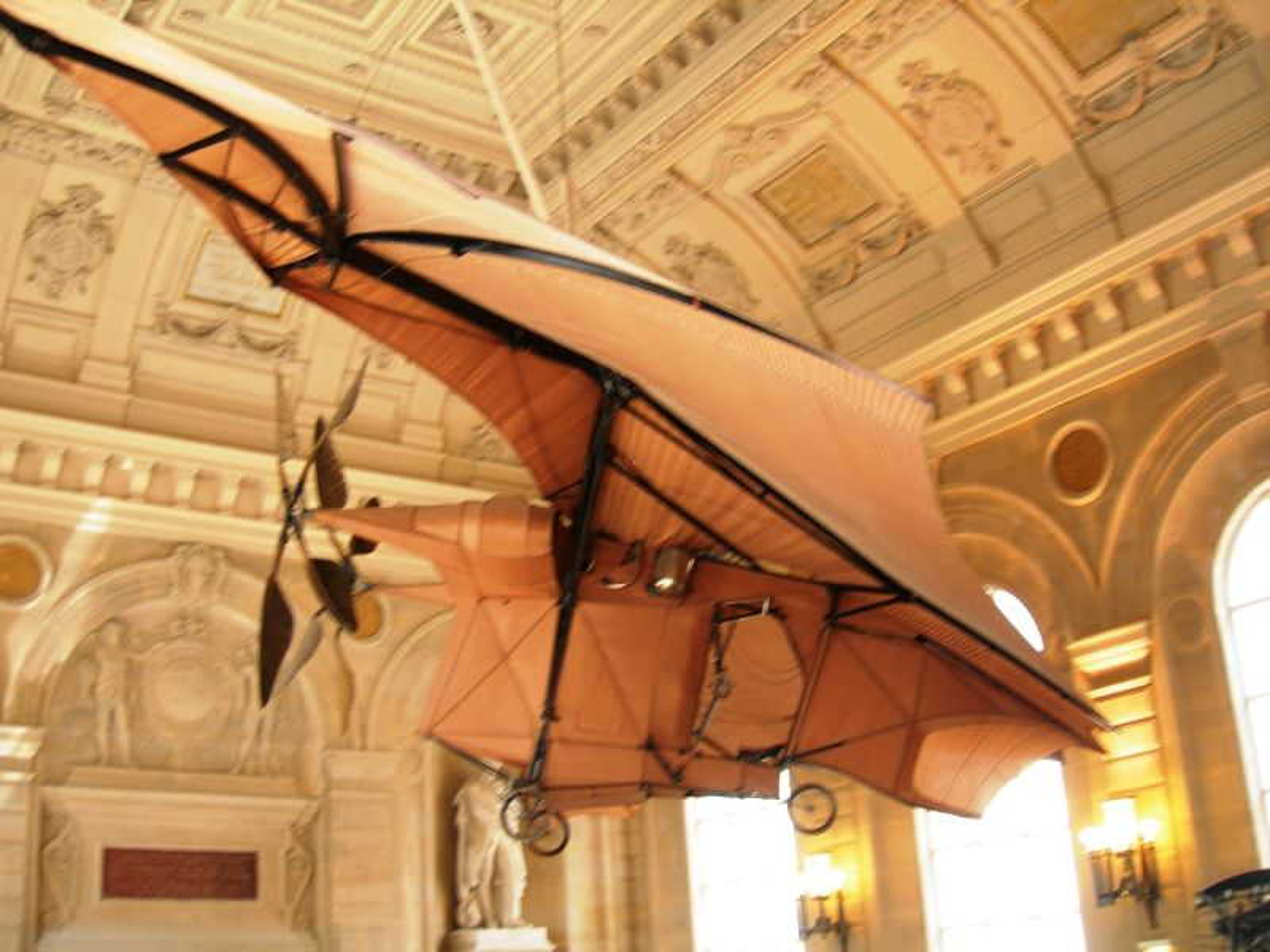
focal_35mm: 38
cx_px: 635
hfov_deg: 49.0
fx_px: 1394
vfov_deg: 37.7
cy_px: 476
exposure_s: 1/16.8
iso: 56
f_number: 2.8
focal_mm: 7.8
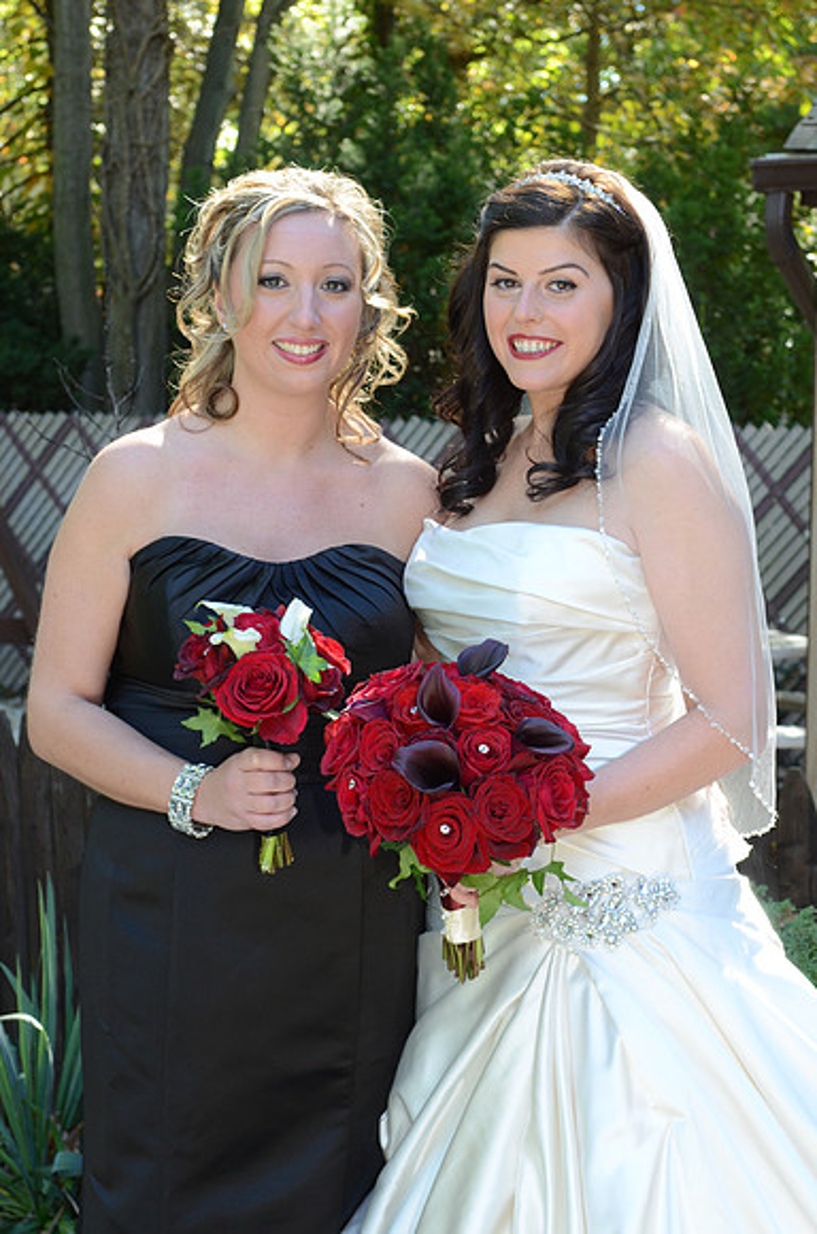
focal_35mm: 72
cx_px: 408
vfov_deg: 28.1
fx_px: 2463
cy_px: 617
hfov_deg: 18.8
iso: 500
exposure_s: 1/100
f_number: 6.3
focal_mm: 48
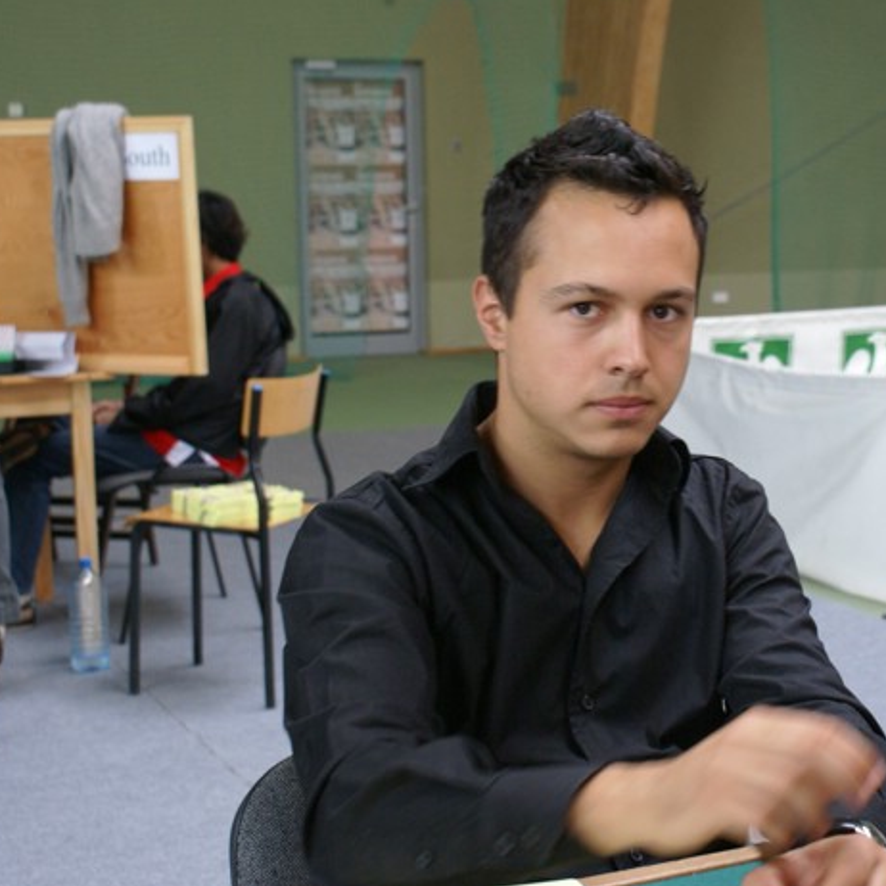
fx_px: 1959
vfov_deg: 25.5
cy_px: 443
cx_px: 658
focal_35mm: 68
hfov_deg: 25.2
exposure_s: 1/50
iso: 500
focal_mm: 35
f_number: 5.6
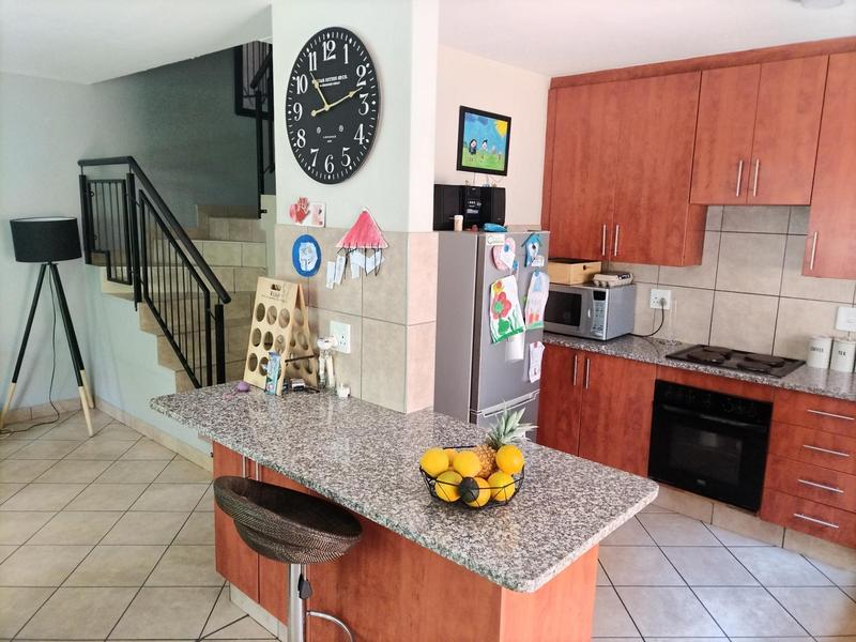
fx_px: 643
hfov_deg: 67.3
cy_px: 321
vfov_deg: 53.1
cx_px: 428
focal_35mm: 26
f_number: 1.8
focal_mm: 4.7
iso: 1460
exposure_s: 1/100
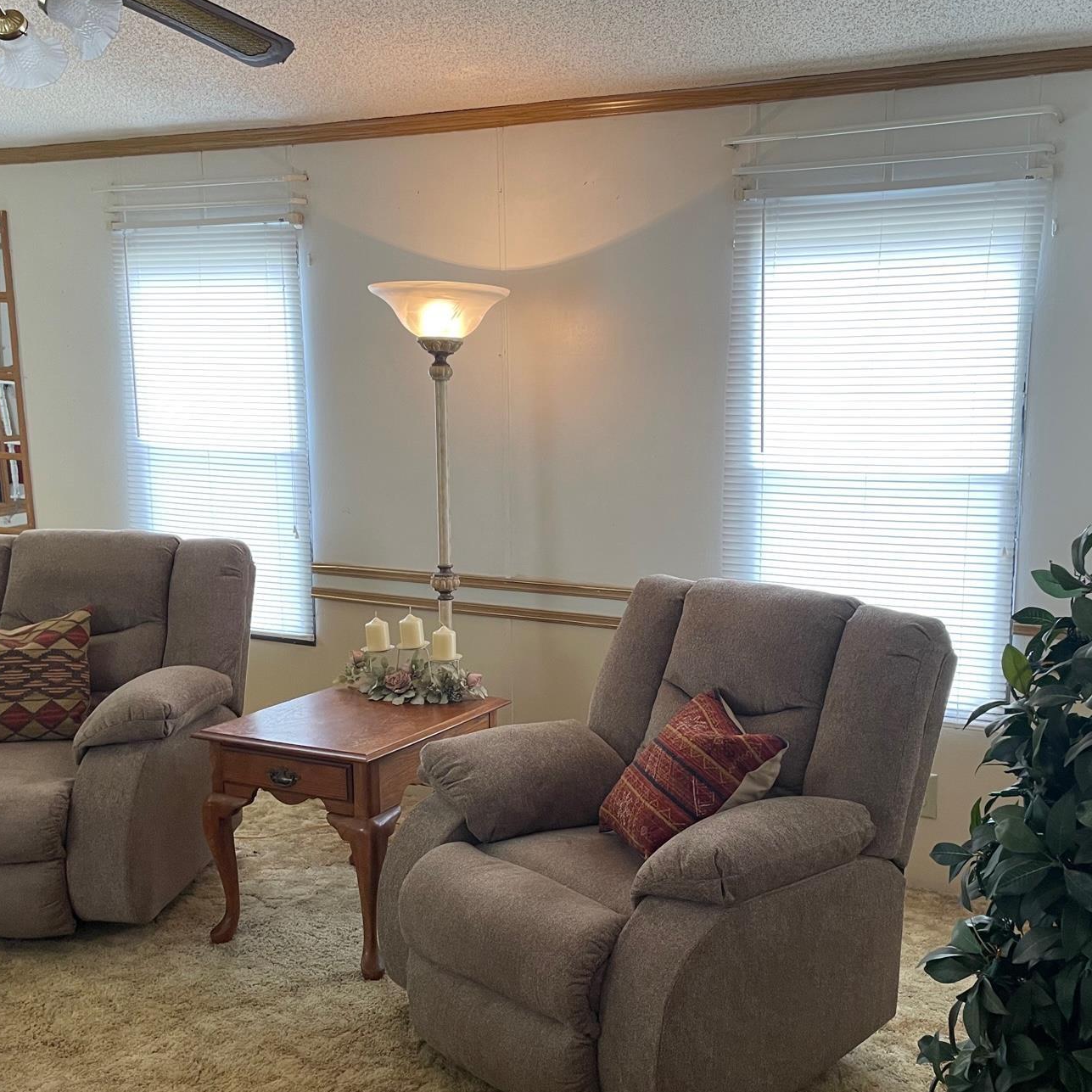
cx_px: 630
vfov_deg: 45.9
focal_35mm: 36
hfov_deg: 45.9
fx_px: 1285
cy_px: 633
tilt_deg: -10.4
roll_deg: -0.2
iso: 100
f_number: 1.6
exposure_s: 1/60
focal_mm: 4.2
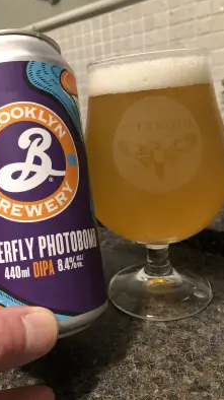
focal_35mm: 31
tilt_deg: -15.9
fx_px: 328
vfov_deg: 62.7
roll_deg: +6.3
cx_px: 91
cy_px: 200
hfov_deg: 37.6
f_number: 1.8
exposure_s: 1/13
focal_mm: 3.99
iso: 100
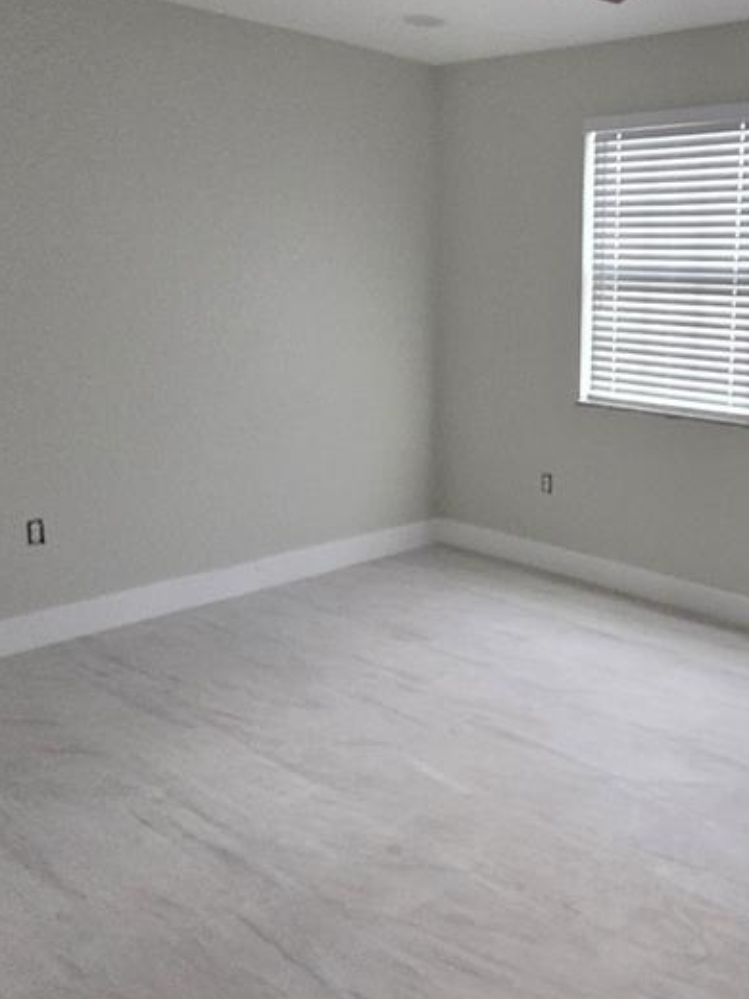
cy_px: 480
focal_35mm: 30
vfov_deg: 59.9
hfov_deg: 44.8
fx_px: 865
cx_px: 586
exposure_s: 1/120
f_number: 2.2
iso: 250
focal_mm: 2.2
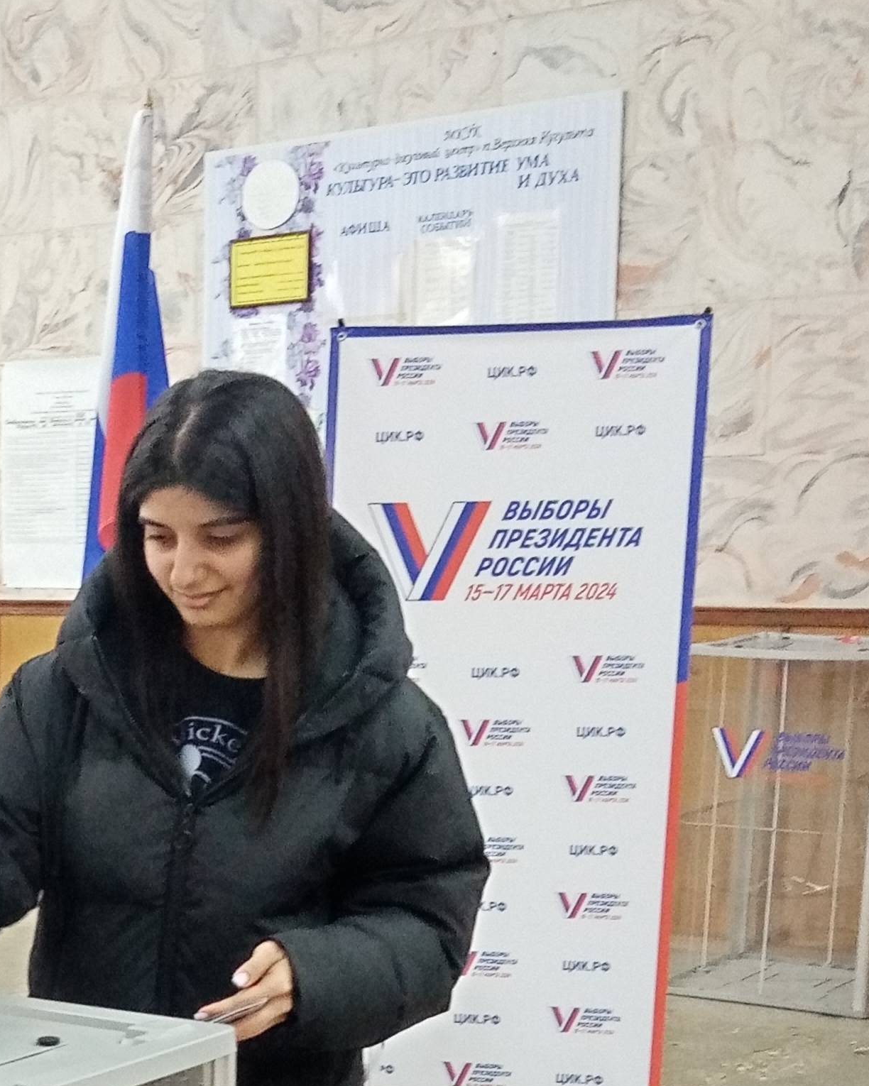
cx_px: -194
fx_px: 2218
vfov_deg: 26.4
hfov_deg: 20.6
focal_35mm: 69
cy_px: 1016
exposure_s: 1/33.3
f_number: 1.8
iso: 475
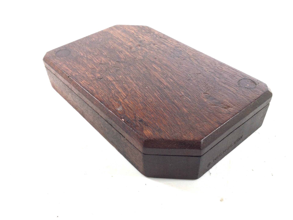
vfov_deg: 45.4
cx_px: 146
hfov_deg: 58.4
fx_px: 262
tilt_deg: -44.0
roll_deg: +2.2
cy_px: 110
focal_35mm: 31
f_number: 2.4
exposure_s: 1/100
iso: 32
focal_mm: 3.3
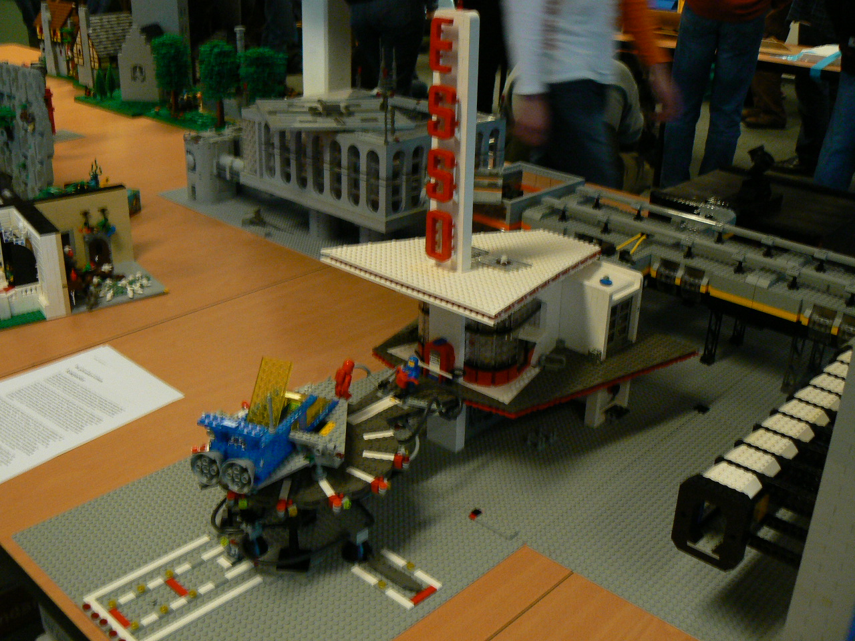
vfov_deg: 39.7
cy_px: 320
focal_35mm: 36
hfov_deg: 51.4
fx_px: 889
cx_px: 428
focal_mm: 6
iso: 200
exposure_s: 1/25
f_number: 2.8
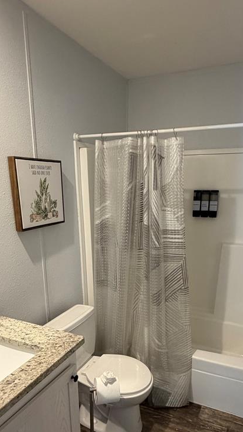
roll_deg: -0.3
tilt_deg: -15.2
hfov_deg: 46.0
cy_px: 269
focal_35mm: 25
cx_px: 132
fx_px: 286
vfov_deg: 72.8
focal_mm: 2.22
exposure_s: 1/60
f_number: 2.2
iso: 320
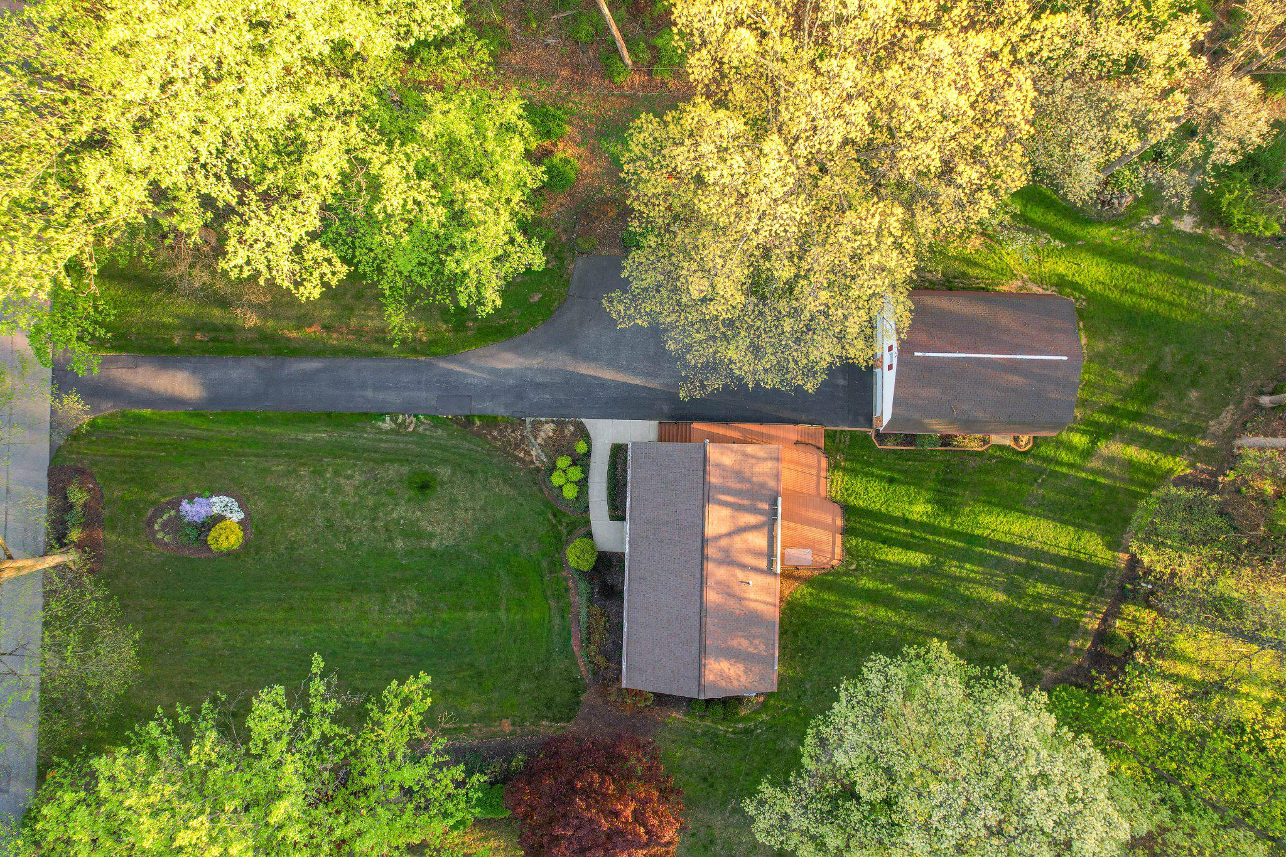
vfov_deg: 57.2
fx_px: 786
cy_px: 428
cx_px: 643
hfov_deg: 78.6
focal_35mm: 22
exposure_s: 1/30
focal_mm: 8.38
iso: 100
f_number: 2.8
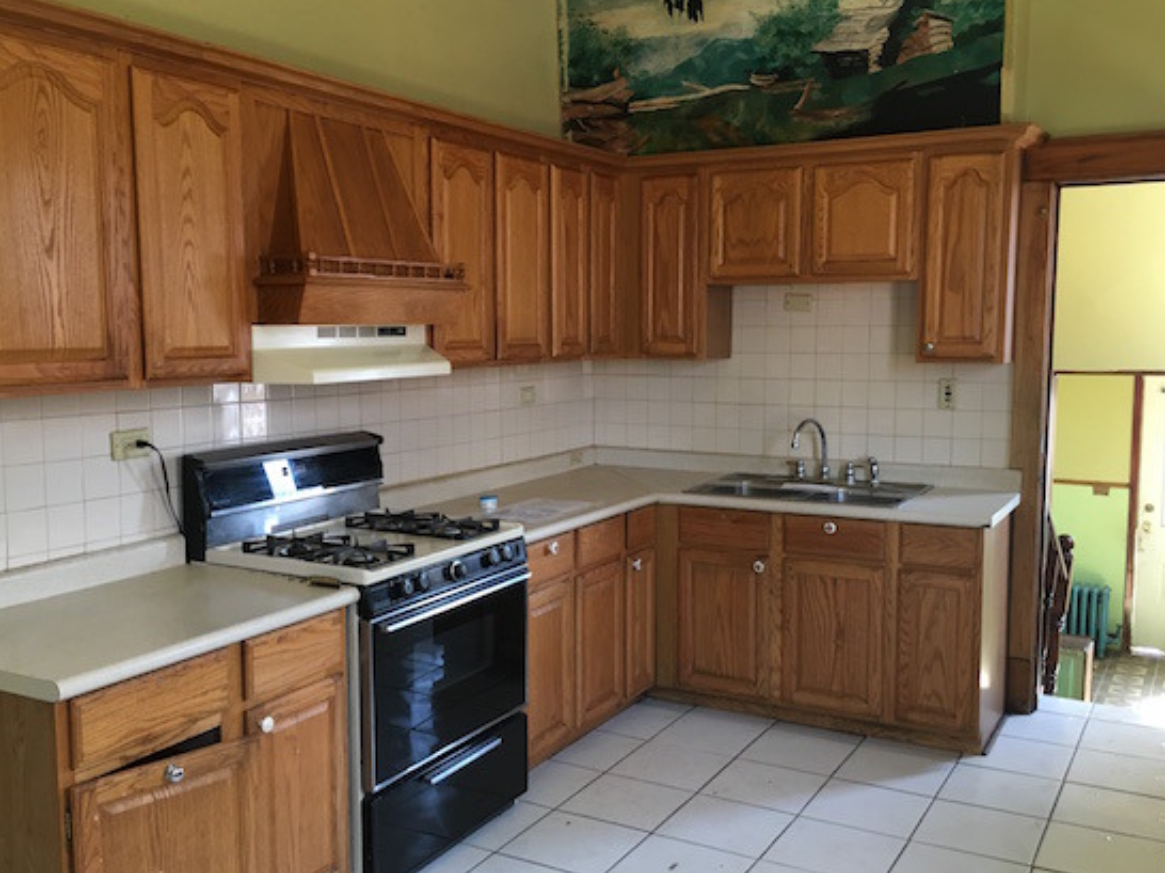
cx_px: 574
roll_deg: +0.1
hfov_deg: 54.0
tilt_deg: -7.1
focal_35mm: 34
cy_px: 450
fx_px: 1144
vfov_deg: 41.8
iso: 100
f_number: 2.2
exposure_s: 1/30
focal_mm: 4.15
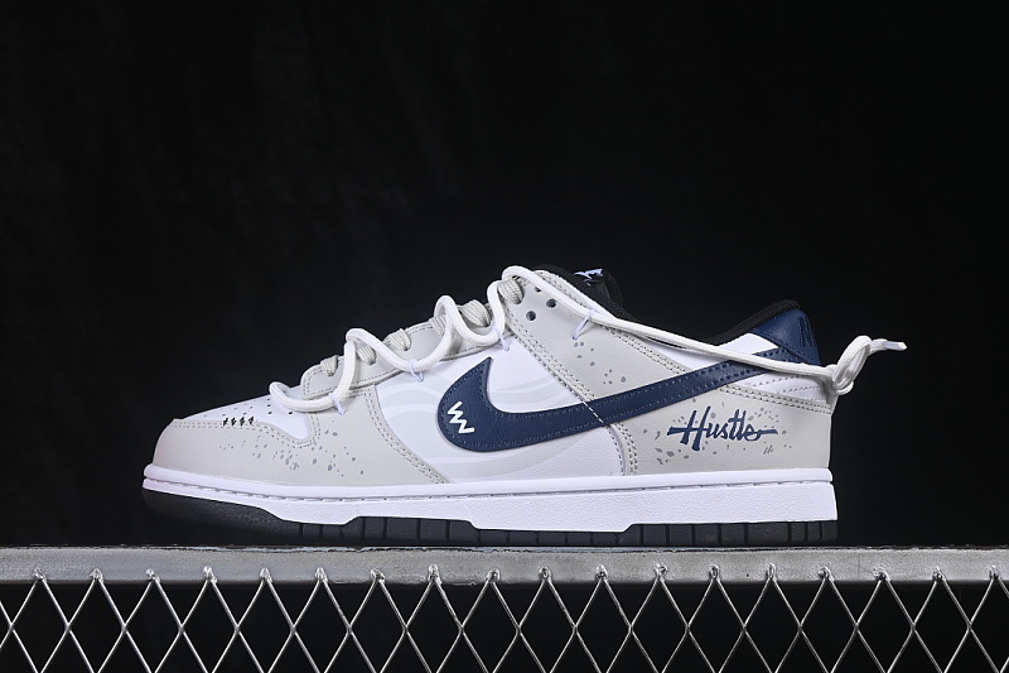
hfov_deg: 27.0
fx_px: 2102
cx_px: 504
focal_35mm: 75
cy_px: 336
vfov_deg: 18.2
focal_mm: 50
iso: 160
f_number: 8
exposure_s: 1/80
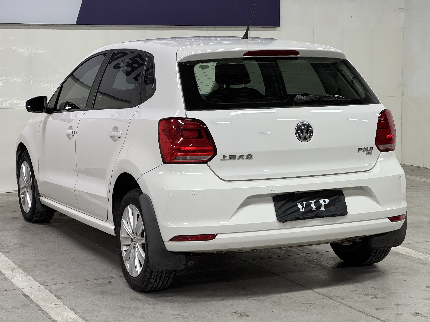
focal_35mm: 77
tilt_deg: -5.6
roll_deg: +0.3
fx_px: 956
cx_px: 215
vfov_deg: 19.1
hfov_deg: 25.3
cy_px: 161
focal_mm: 9
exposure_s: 1/50
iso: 160
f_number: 2.8
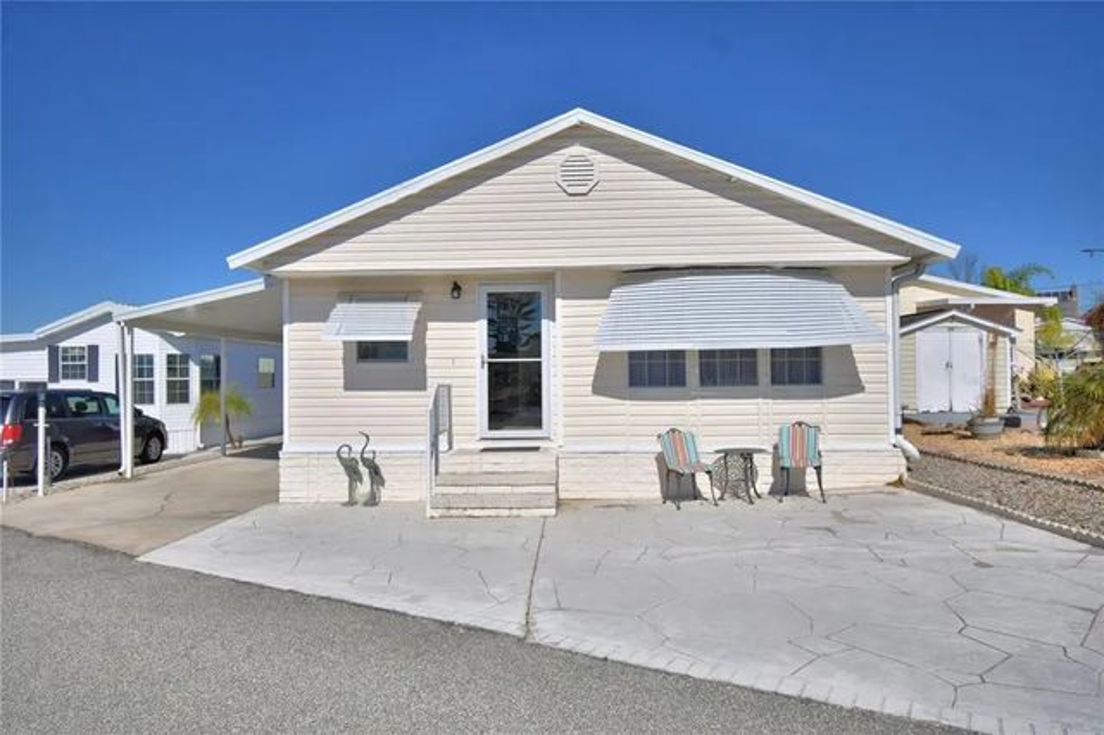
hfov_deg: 81.2
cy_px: 368
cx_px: 552
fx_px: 644
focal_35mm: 21
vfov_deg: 59.4
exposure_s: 1/2000
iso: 100
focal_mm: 14
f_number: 5
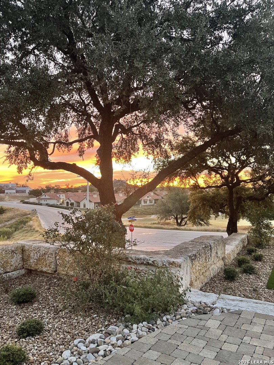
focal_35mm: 26
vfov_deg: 67.3
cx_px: 137
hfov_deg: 53.1
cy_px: 182
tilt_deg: +1.2
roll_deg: +0.3
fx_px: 274
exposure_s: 1/52
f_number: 1.6
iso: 500
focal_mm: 5.1
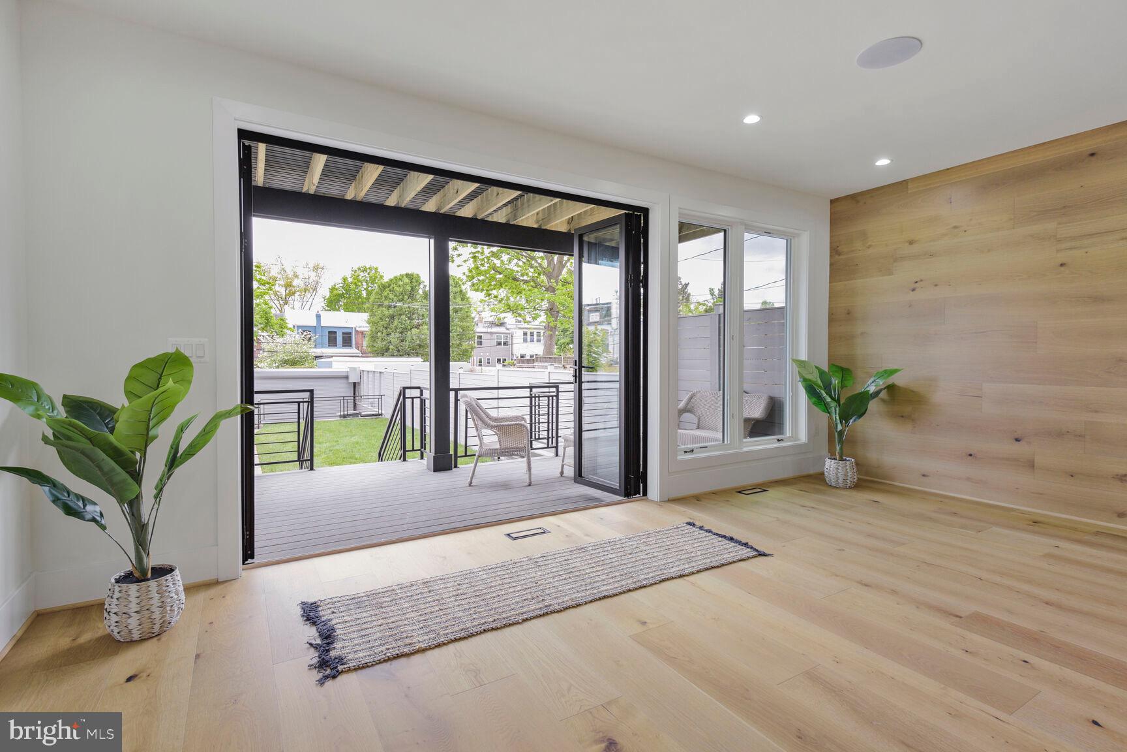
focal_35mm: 16
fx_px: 501
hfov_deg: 96.7
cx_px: 564
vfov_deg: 73.7
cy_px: 376
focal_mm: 16
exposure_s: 1/8
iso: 400
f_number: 8
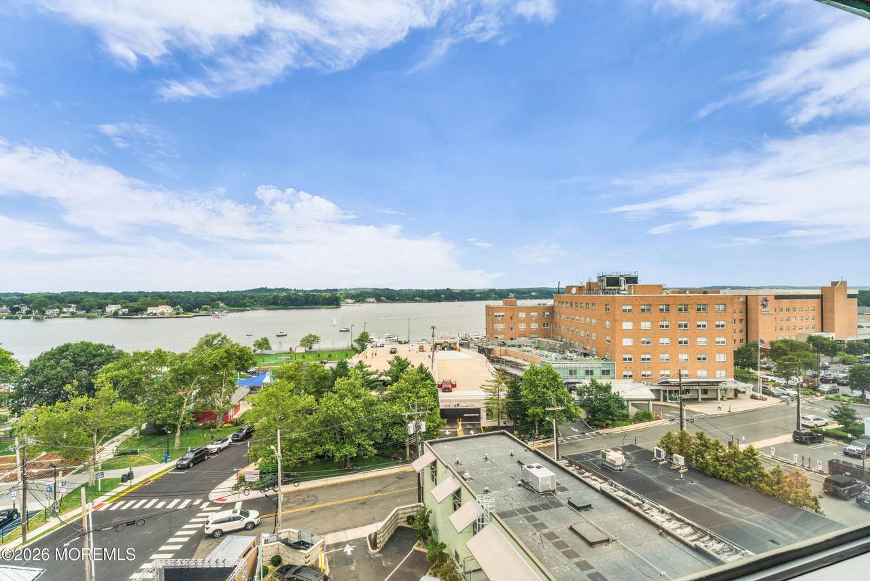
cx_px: 435
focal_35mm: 17
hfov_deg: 93.3
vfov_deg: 70.5
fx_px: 411
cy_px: 290
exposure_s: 1/400
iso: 400
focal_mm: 17
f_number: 13
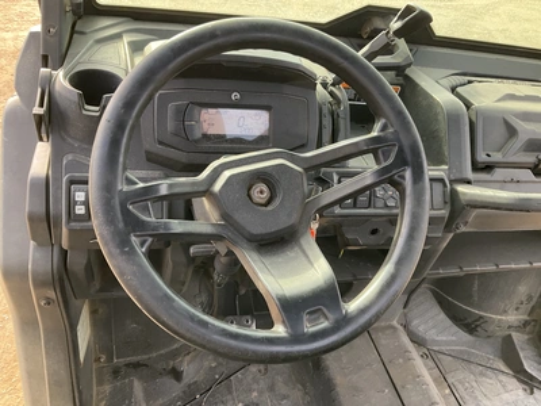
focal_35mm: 29
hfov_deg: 61.7
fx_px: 453
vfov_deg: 48.2
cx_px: 270
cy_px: 203
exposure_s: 1/122
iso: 32
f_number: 1.8
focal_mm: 3
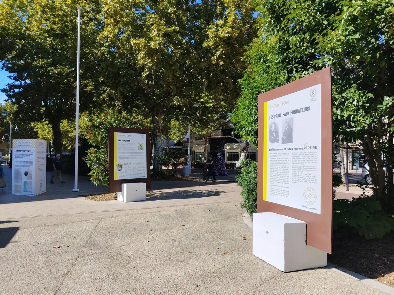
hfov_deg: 71.6
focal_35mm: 24
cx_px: 197
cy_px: 148
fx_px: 273
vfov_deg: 56.8
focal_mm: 5.25
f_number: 1.75
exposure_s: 1/1320
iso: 100
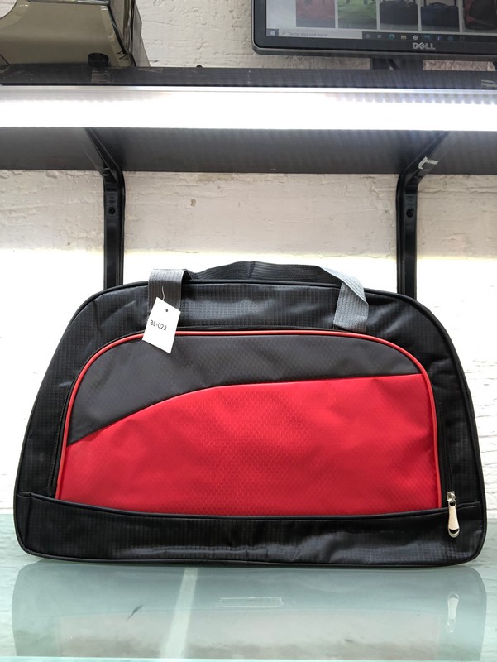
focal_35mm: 32
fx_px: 612
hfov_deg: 44.2
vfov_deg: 56.8
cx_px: 248
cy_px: 331
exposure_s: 1/60
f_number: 2.2
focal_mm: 2.87
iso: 100
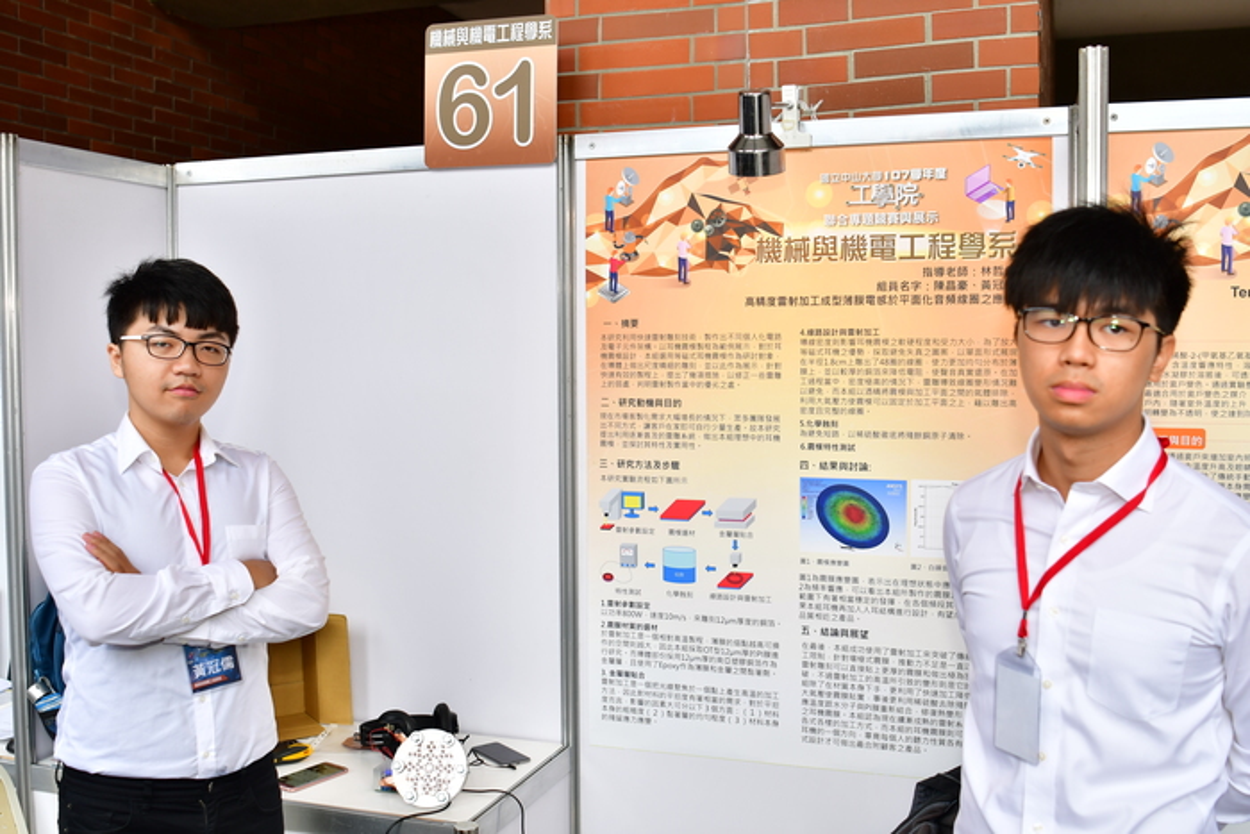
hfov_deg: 53.1
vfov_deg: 36.9
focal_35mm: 36
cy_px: 417
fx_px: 1250
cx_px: 625
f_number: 2.8
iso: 100
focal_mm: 24
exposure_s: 1/200
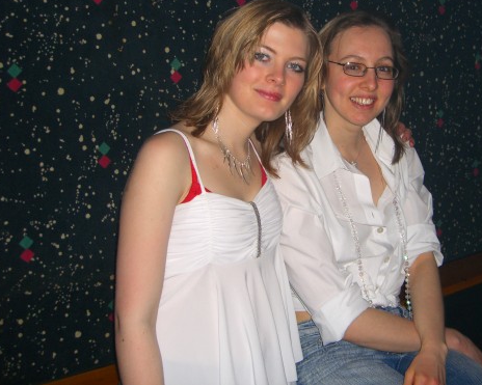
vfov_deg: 31.3
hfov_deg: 38.5
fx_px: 685
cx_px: 304
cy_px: 153
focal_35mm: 48
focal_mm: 7.9
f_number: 2.8
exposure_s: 1/60
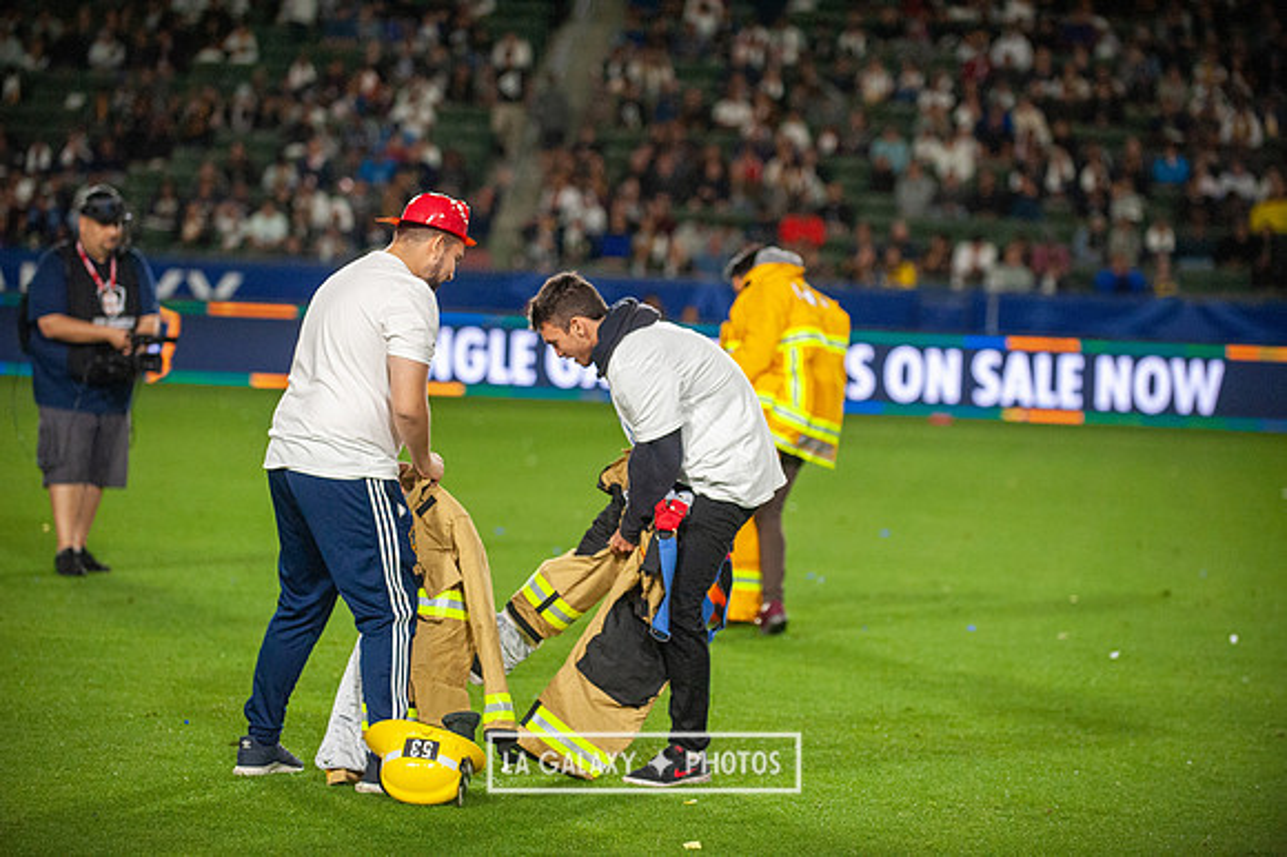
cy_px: 428
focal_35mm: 130
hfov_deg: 15.8
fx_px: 4645
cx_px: 644
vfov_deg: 10.5
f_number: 2.8
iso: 3200
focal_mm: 130
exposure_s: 1/2500
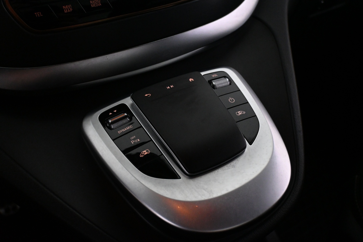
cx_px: 182
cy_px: 121
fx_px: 333
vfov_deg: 40.0
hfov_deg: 57.2
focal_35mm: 33
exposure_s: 1/125
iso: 4000
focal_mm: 22
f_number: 4
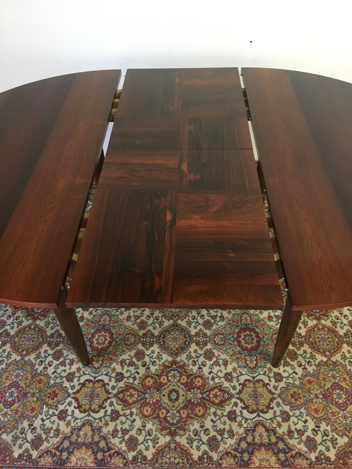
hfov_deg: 48.2
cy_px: 234
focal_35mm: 29
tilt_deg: -45.1
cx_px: 176
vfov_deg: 61.7
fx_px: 393
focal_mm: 4.15
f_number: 2.2
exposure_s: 1/25
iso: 250
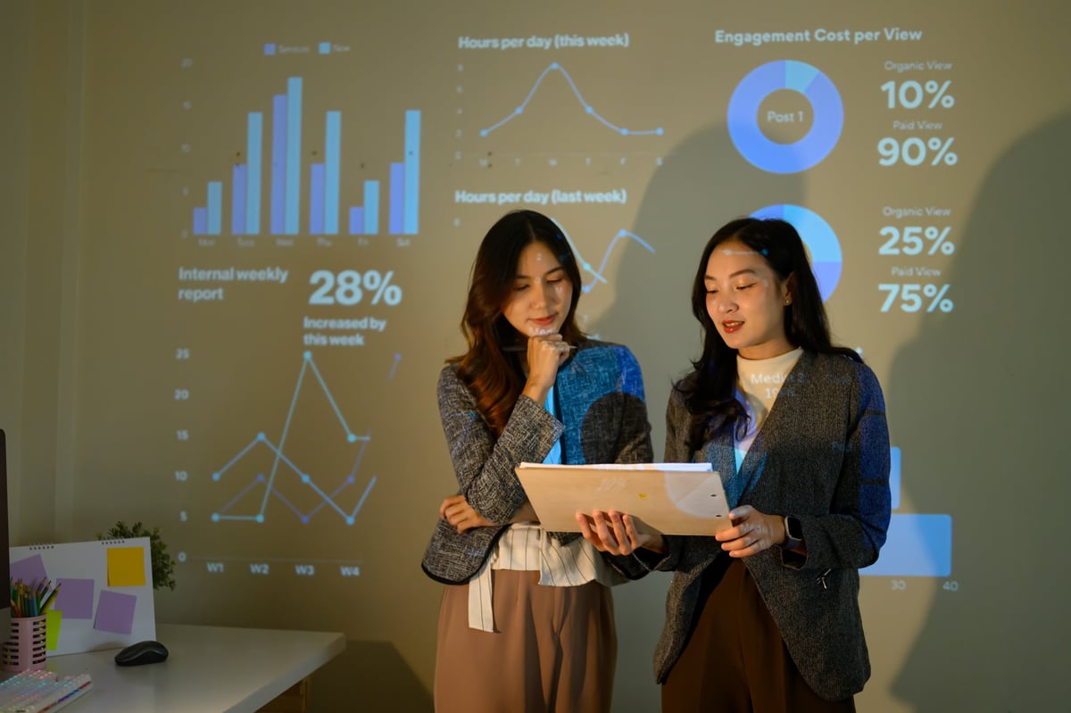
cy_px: 356
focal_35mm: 50
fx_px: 1487
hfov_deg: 39.6
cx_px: 536
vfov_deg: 27.0
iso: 1250
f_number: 1.8
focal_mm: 50
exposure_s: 1/100
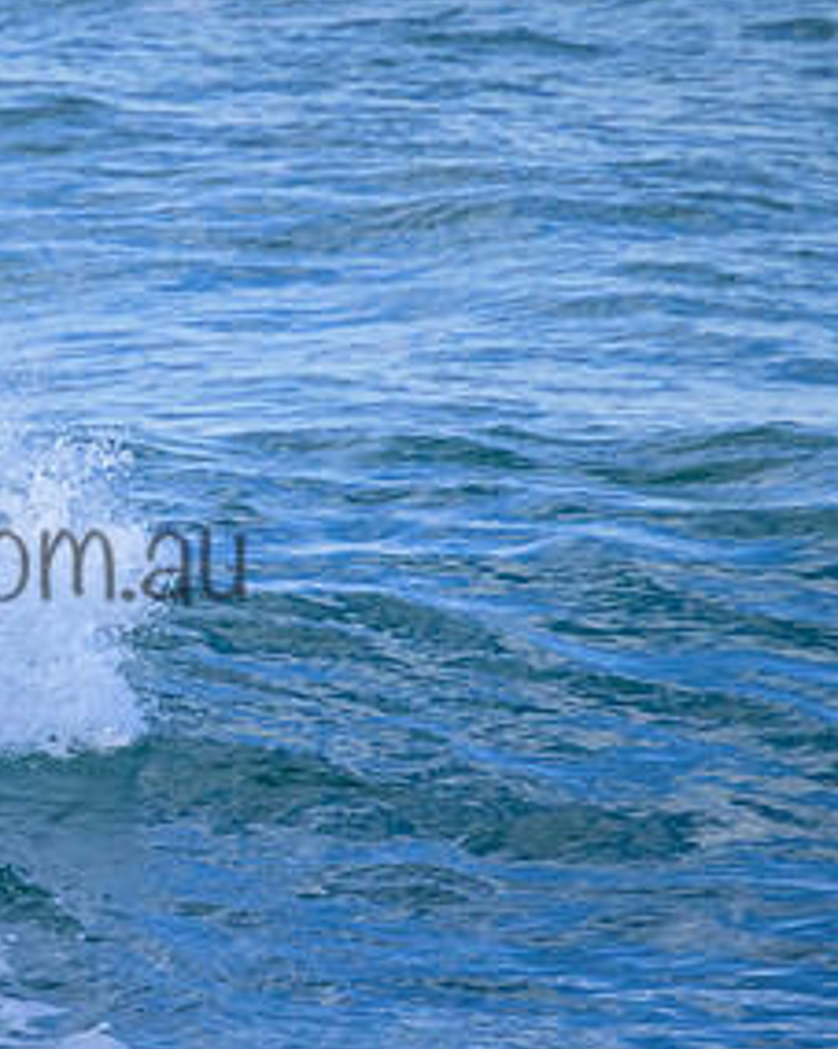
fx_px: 47614
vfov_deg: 1.3
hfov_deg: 1.0
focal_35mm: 1535
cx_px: -144
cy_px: 515
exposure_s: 1/2000
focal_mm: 800
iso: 2800
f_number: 11
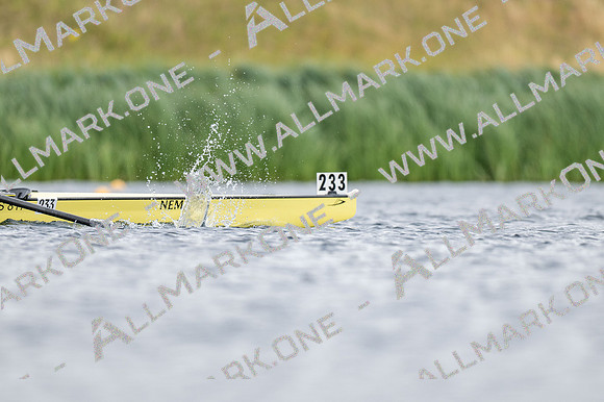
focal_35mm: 900
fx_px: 15094
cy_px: 201
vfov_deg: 1.5
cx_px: 302
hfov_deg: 2.3
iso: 320
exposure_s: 1/2500
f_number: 4
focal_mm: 600
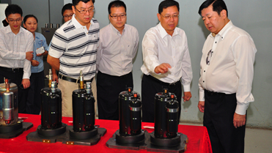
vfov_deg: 27.1
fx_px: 317
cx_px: 134
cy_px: 63
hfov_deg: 46.4
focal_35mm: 44
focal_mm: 26
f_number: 5.6
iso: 640
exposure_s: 1/60
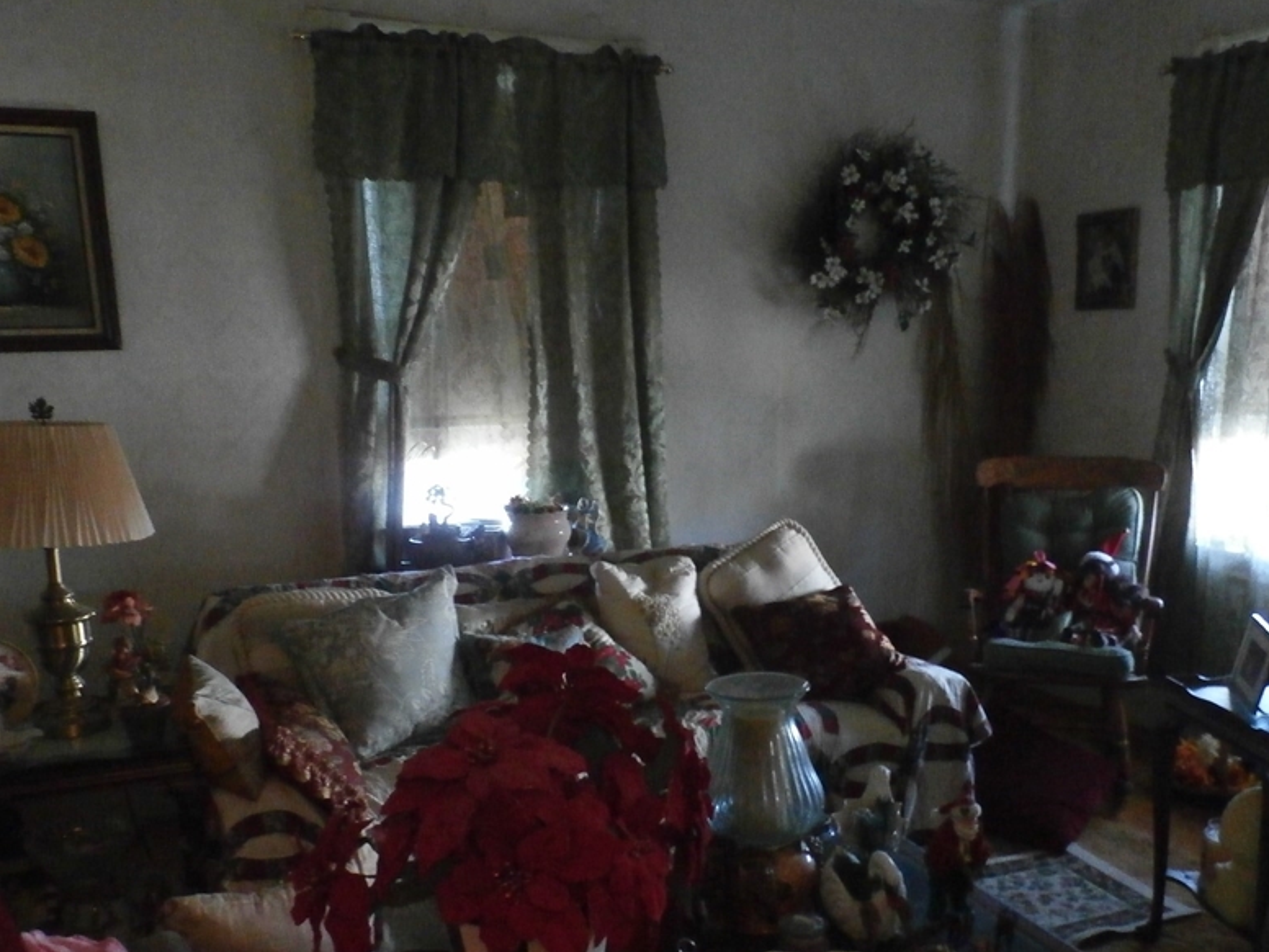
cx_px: 664
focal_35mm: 33
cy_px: 622
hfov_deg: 55.3
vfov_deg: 42.5
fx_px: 1210
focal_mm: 4.5
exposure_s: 1/10
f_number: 3
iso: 800
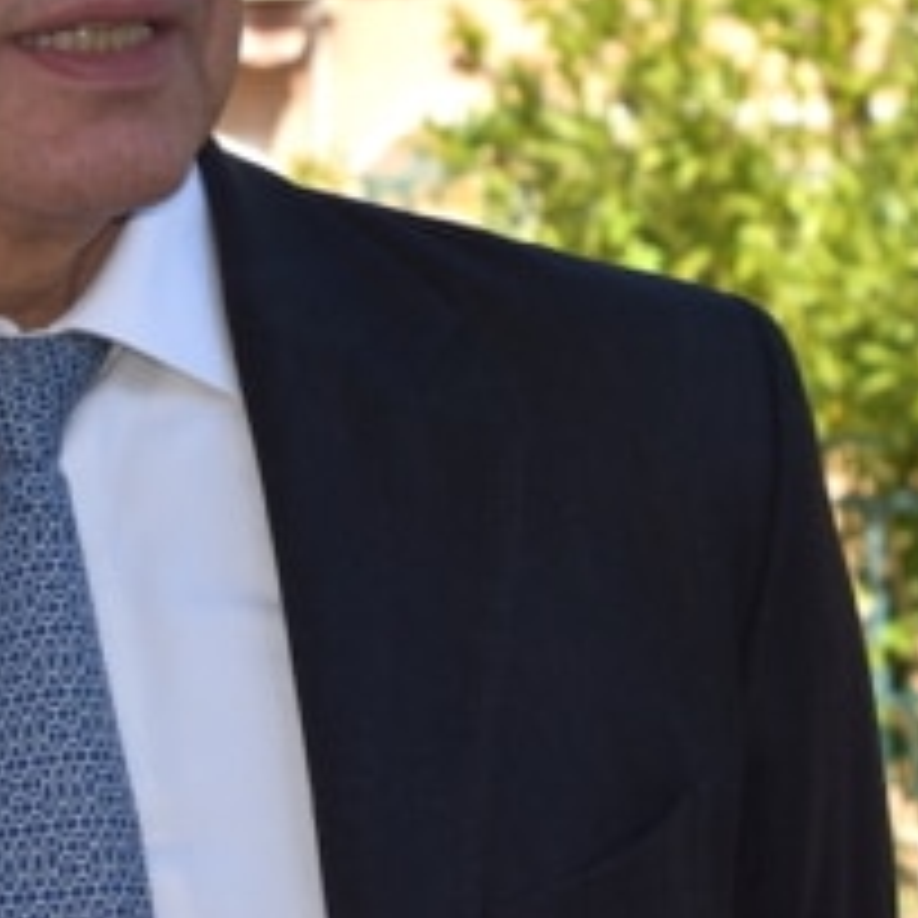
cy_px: 27
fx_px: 6511
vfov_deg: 8.0
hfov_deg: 8.0
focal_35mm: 217
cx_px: -40
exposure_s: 1/200
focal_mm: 58
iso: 100
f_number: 10
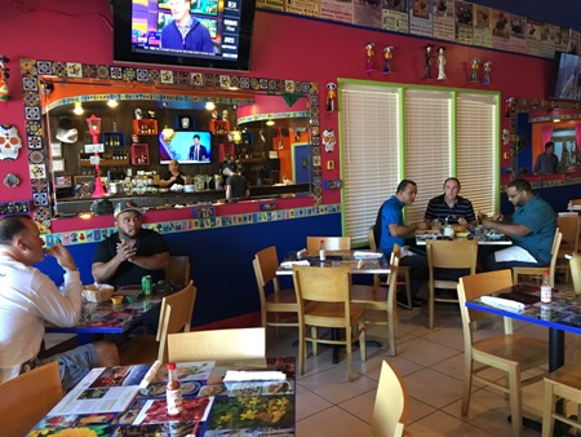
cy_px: 218
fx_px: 487
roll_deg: +1.9
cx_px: 290
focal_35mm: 29
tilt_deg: -2.8
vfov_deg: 48.3
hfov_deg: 61.6
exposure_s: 1/15
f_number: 2.2
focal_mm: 4.15
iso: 80
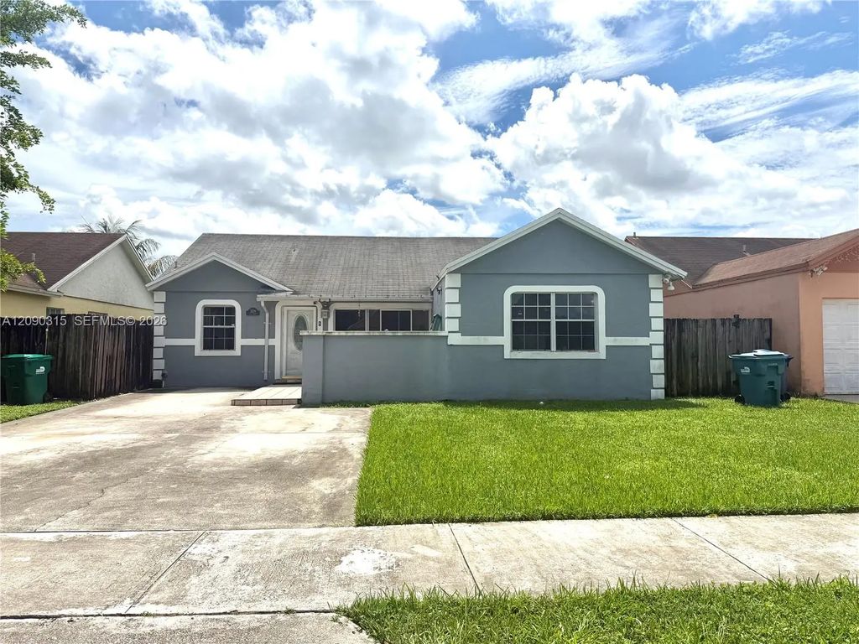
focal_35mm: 24
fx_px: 596
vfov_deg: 56.8
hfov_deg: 71.6
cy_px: 322
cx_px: 430
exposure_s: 1/14286
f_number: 1.78
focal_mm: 6.76
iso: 80
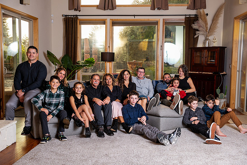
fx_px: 261
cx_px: 124
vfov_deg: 35.1
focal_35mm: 38
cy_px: 82
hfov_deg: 50.7
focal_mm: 38
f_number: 5
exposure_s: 1/200
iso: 500
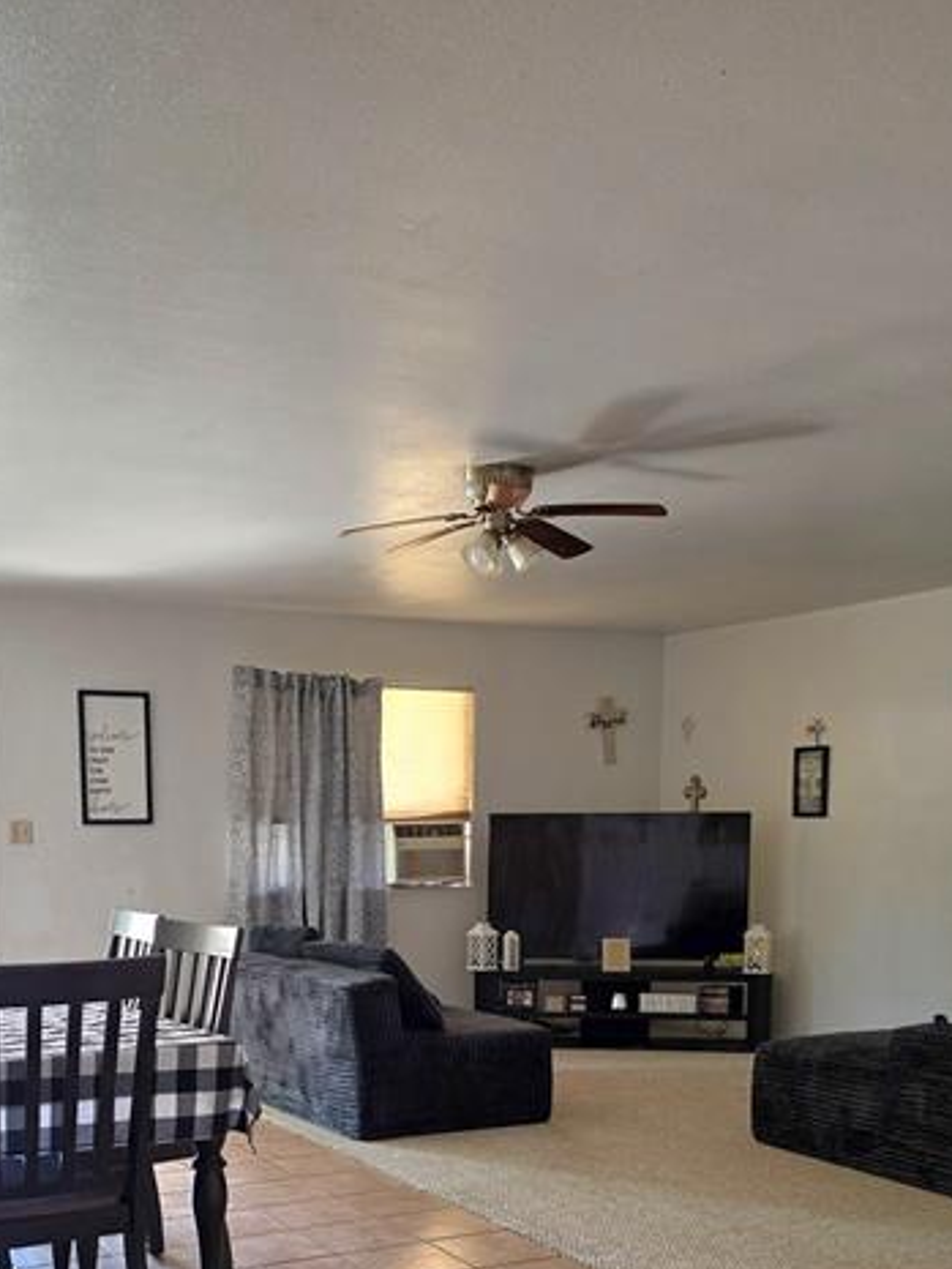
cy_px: 974
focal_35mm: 38
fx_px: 1393
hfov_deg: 37.4
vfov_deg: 46.9
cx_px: 333
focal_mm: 6.5
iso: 250
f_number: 1.4
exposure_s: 1/120
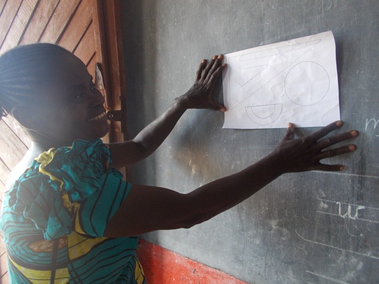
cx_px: 190
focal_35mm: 26
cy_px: 142
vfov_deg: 53.1
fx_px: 285
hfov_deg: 67.3
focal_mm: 4.6
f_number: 3.2
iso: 125
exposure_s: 1/25
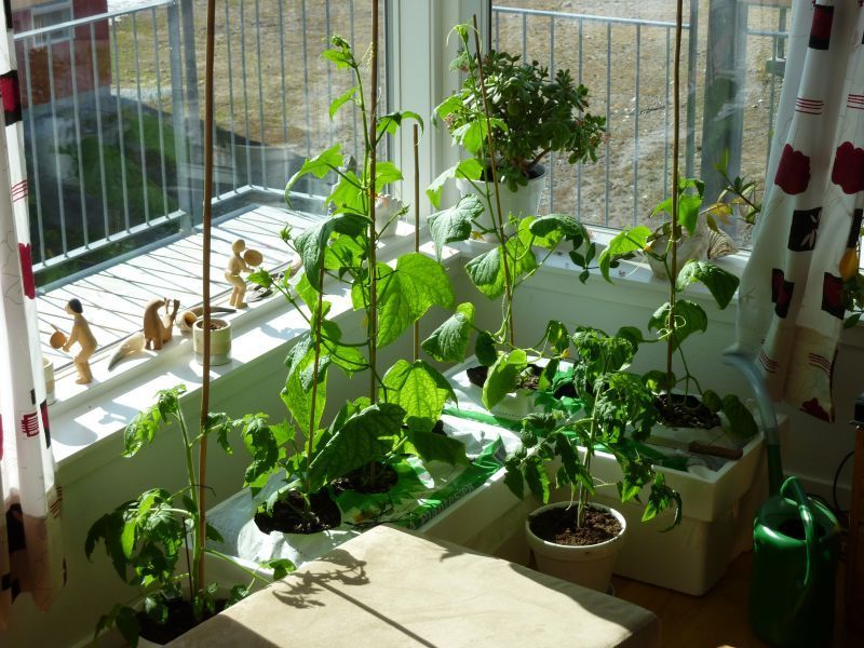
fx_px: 1797
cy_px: 324
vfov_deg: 20.4
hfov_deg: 27.0
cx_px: 432
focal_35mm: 72
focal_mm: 11.9
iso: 80
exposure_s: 1/320
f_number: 4.1
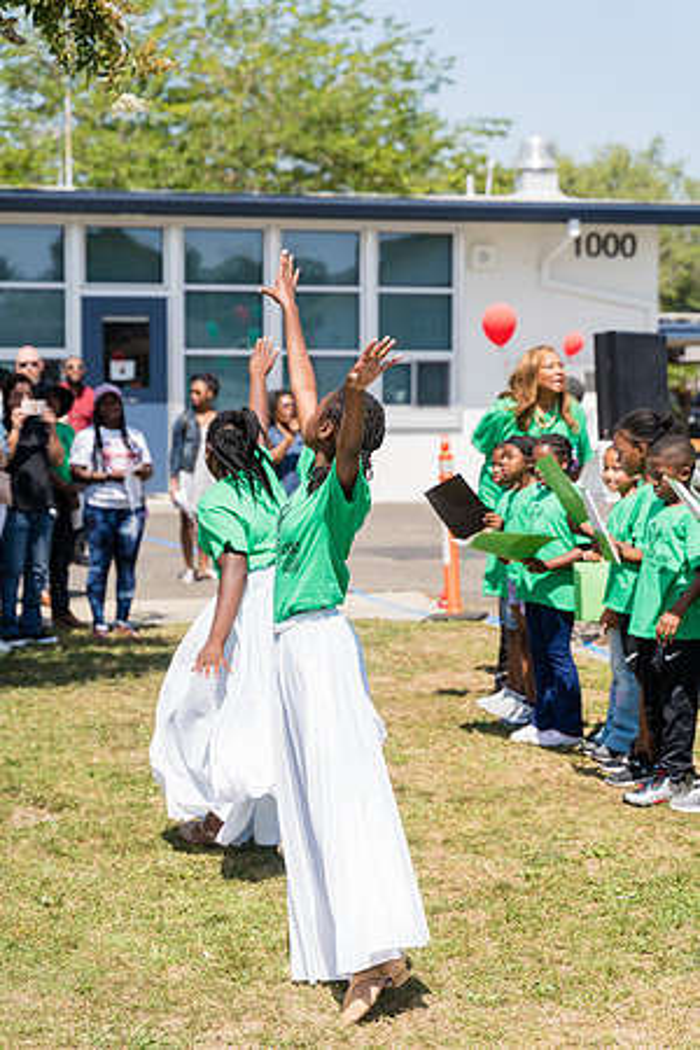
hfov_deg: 19.5
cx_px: 350
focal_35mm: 70
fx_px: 2042
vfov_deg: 28.8
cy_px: 525
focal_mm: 70
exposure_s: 1/800
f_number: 4
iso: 100
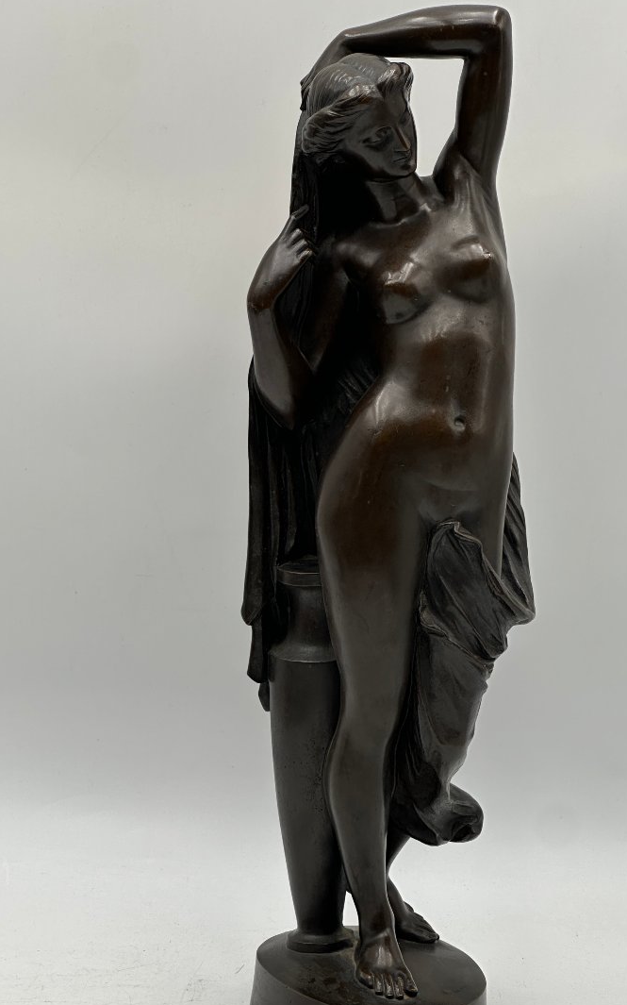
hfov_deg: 14.2
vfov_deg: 22.6
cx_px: 392
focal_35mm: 92
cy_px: 528
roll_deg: -3.3
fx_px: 2517
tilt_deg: -6.6
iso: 32
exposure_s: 1/135
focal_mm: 9
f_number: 2.8
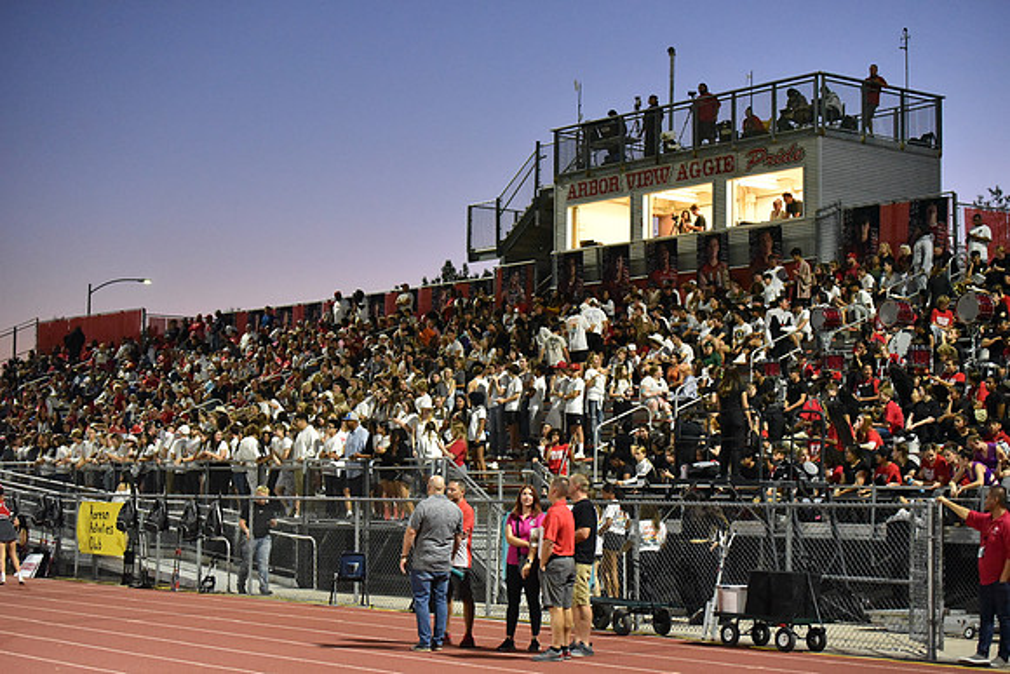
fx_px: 1964
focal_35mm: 70
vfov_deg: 19.5
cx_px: 505
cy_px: 337
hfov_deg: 28.8
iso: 12800
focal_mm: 70
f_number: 2.8
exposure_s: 1/400
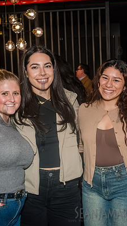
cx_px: 104
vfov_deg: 34.9
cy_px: 107
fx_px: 359
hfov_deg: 19.8
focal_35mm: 60
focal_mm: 35
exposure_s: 1/400
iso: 8000
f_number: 5
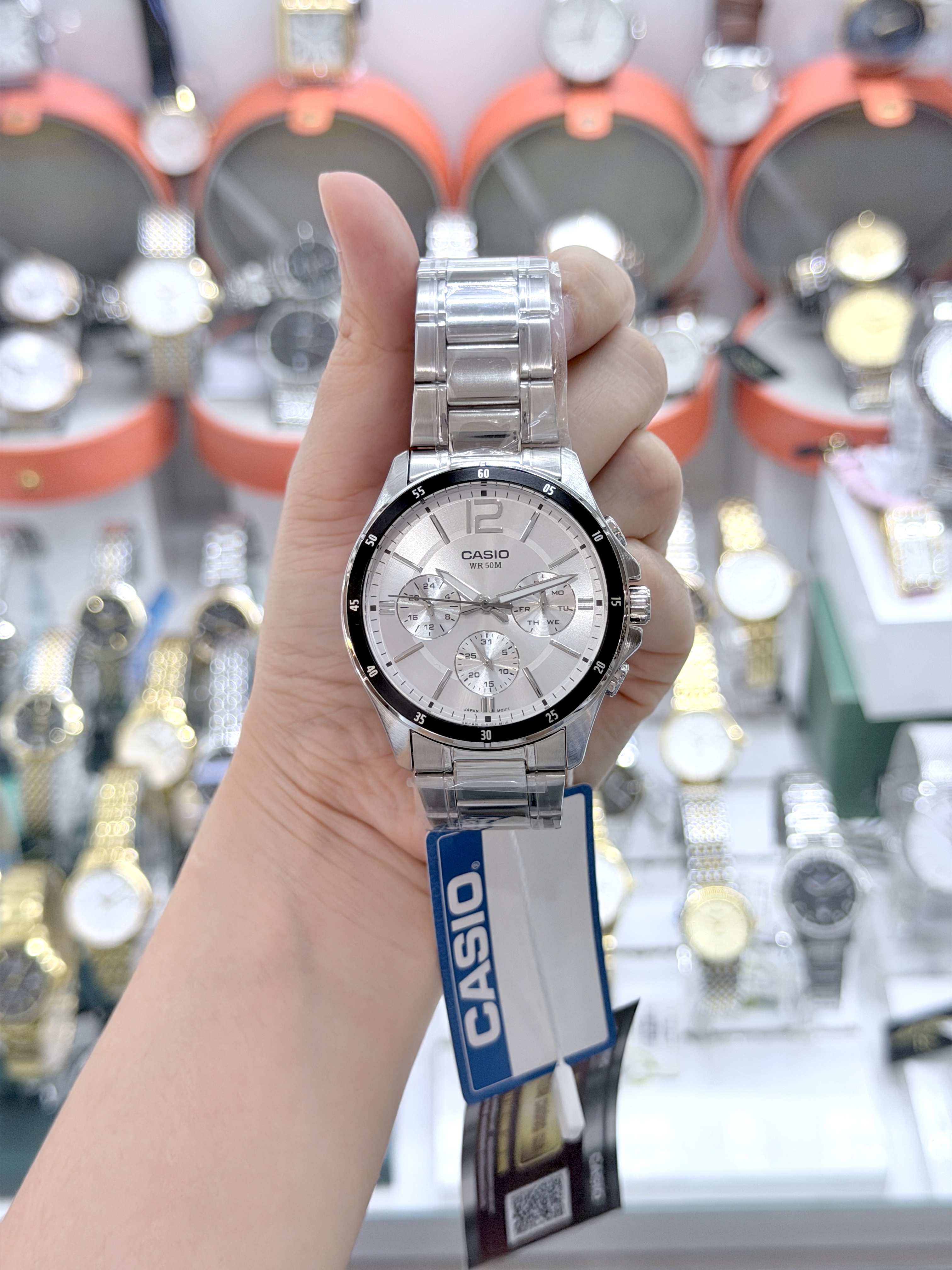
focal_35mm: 48
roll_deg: +2.1
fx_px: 1760
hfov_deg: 30.3
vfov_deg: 39.7
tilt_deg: -39.0
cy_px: 635
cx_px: 476
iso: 64
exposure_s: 1/100
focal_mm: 6.76
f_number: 1.78
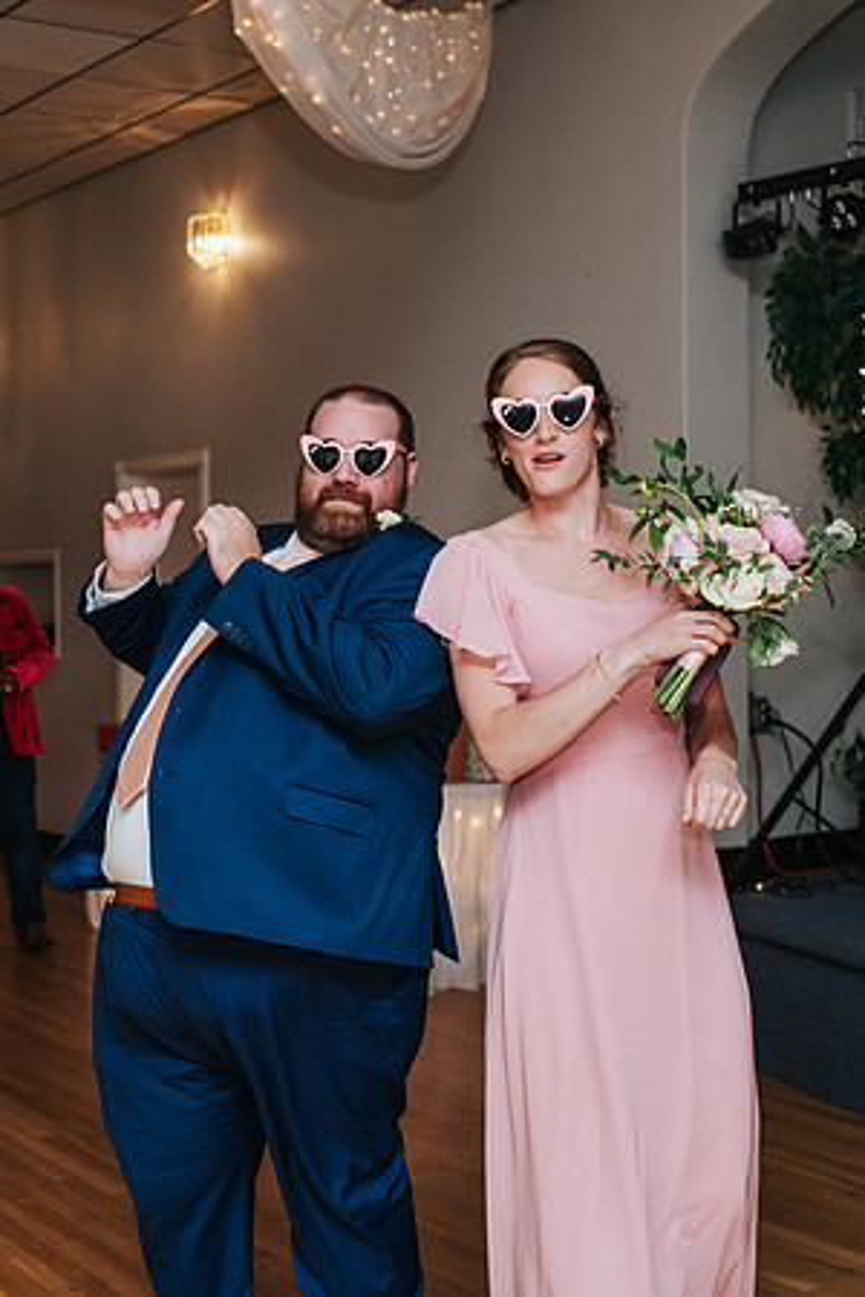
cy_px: 646
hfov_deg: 25.3
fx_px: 1902
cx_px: 191
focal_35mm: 53
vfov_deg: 37.7
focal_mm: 35
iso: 1000
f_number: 3.2
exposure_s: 1/200
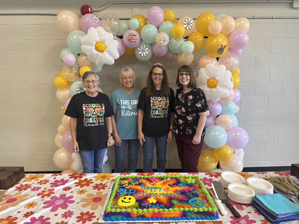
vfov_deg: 56.8
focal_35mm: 24
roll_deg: +0.7
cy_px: 112
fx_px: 207
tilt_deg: -9.0
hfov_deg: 71.6
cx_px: 150
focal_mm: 6.76
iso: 160
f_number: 1.78
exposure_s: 1/60
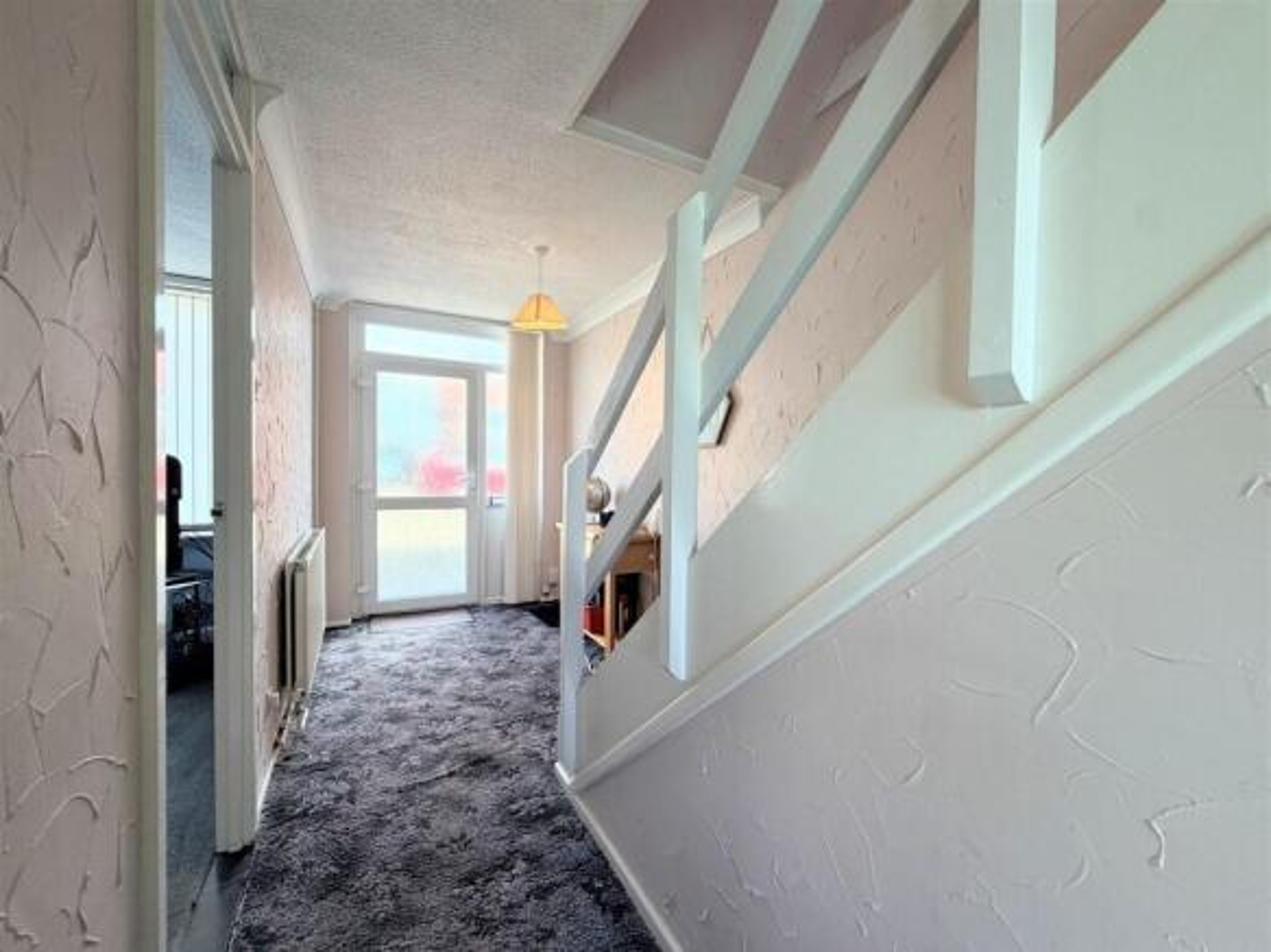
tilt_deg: -1.4
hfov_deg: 102.1
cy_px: 476
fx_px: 514
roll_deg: -1.0
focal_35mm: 14
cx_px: 636
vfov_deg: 85.7
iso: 125
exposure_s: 1/100
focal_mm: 2.22
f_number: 2.2
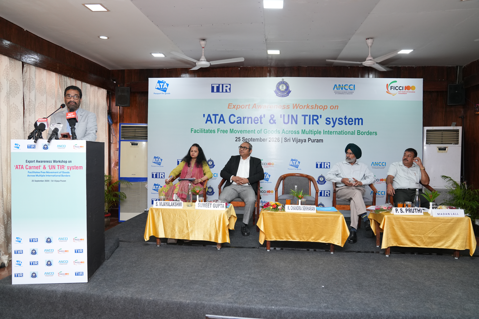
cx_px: 240
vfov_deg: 49.6
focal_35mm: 26
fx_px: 346
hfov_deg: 69.4
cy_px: 160
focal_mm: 26
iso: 1250
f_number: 4
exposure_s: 1/125
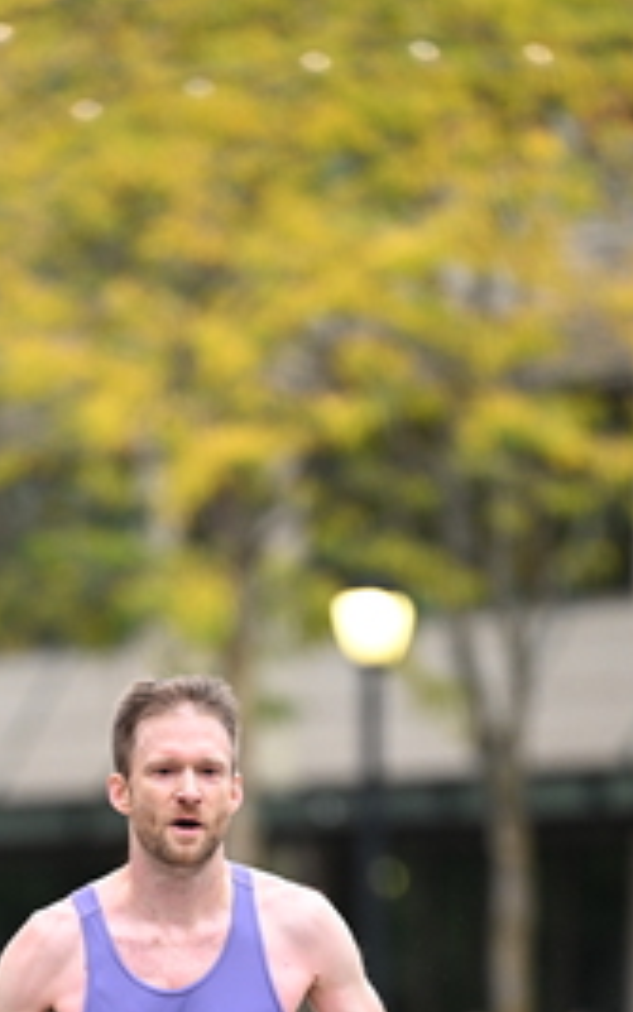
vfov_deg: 5.0
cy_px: 1031
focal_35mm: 420
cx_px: 218
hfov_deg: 3.1
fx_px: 11587
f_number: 2.8
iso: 1600
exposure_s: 1/800
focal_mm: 200
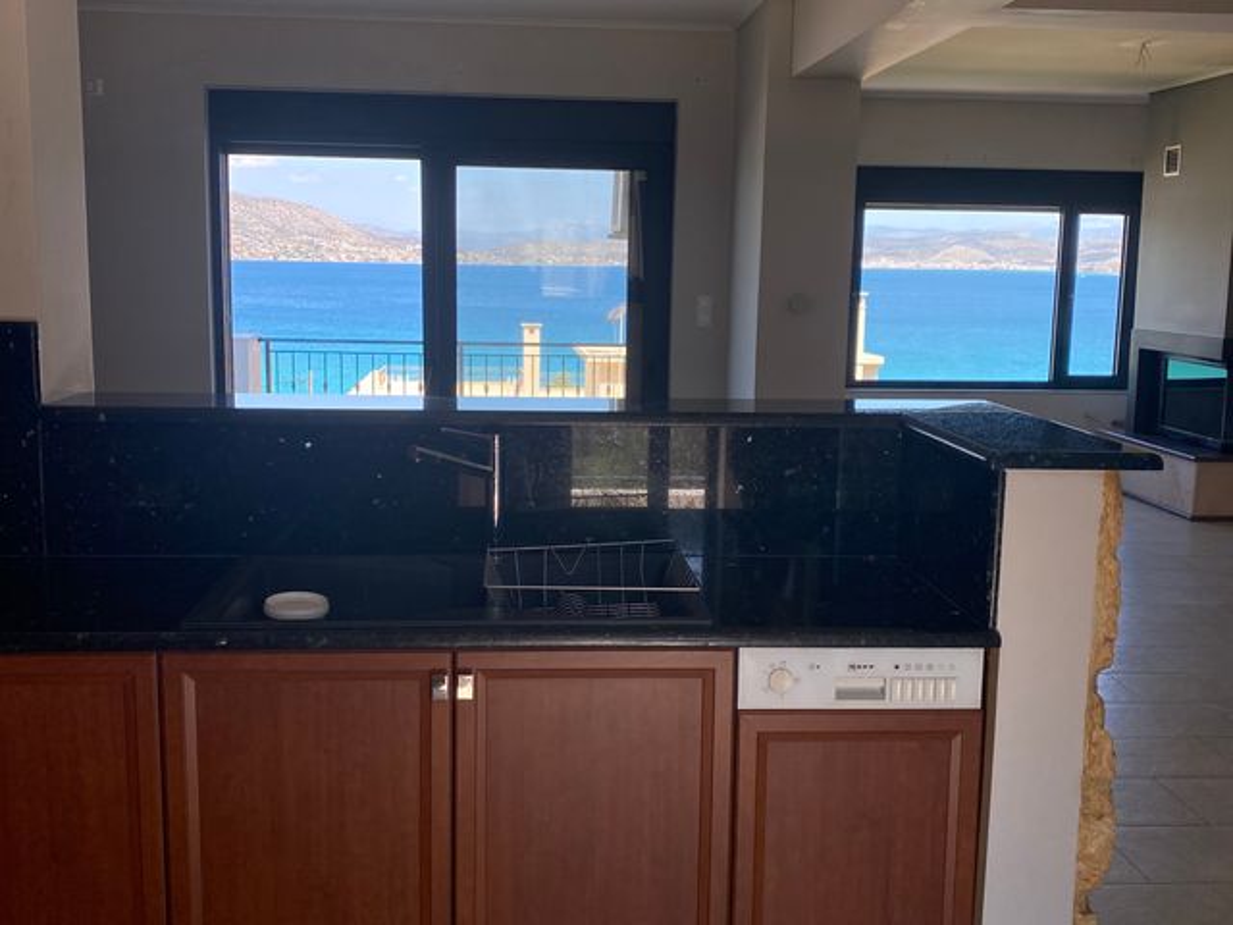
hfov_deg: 67.3
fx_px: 926
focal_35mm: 26
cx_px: 616
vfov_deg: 53.1
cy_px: 462
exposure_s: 1/475
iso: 32
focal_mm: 4.25
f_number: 1.8
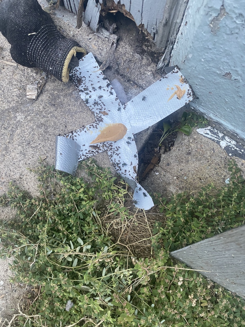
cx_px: 122
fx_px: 245
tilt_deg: -72.9
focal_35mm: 26
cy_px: 164
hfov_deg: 53.1
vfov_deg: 67.3
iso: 200
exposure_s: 1/60
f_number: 1.8
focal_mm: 4.25
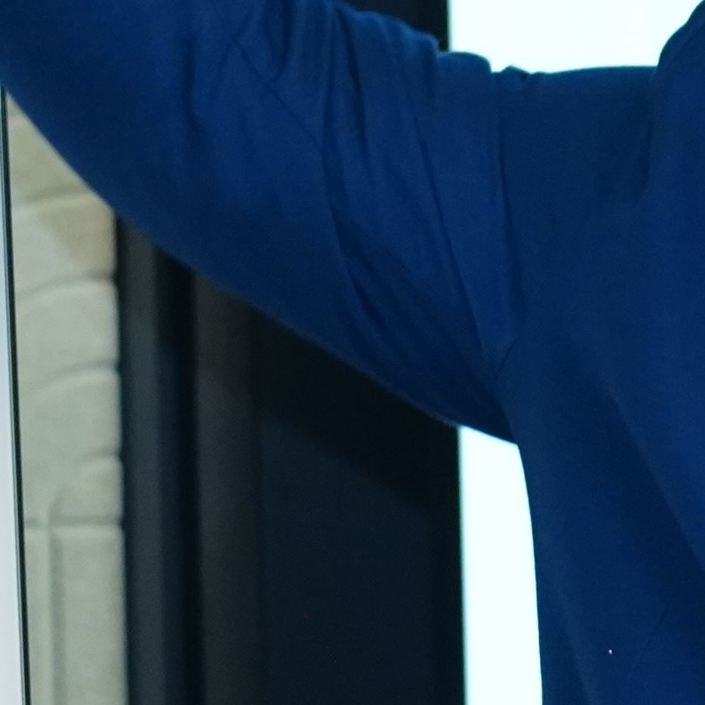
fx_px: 13203
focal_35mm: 573
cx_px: 242
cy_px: 31
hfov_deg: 3.1
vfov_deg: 3.1
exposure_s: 1/160
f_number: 4.5
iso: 2000
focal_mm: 105
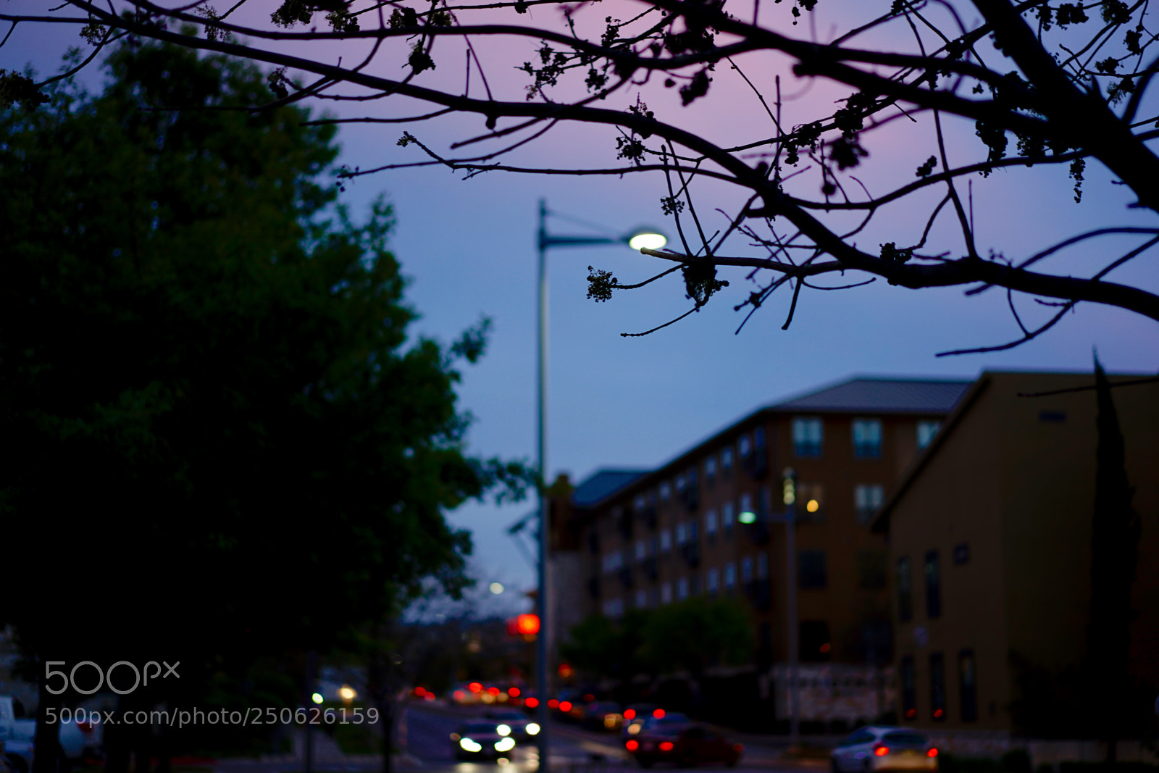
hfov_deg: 36.2
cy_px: 386
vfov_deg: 24.6
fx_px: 1771
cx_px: 580
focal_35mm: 55
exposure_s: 1/30
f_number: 1.8
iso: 50
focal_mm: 55
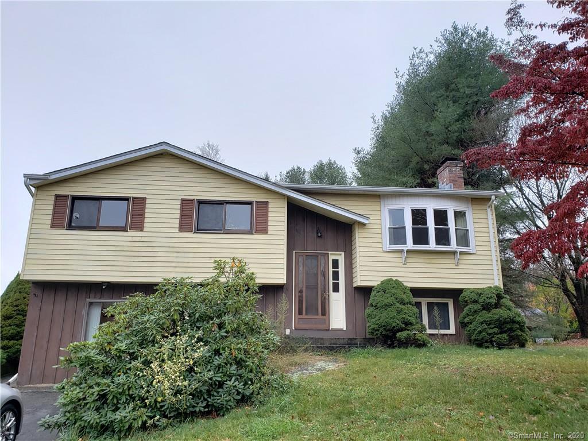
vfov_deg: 53.1
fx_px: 442
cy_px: 220
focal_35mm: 26
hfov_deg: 67.3
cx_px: 294
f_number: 2.4
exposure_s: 1/316
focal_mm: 4.3
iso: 50
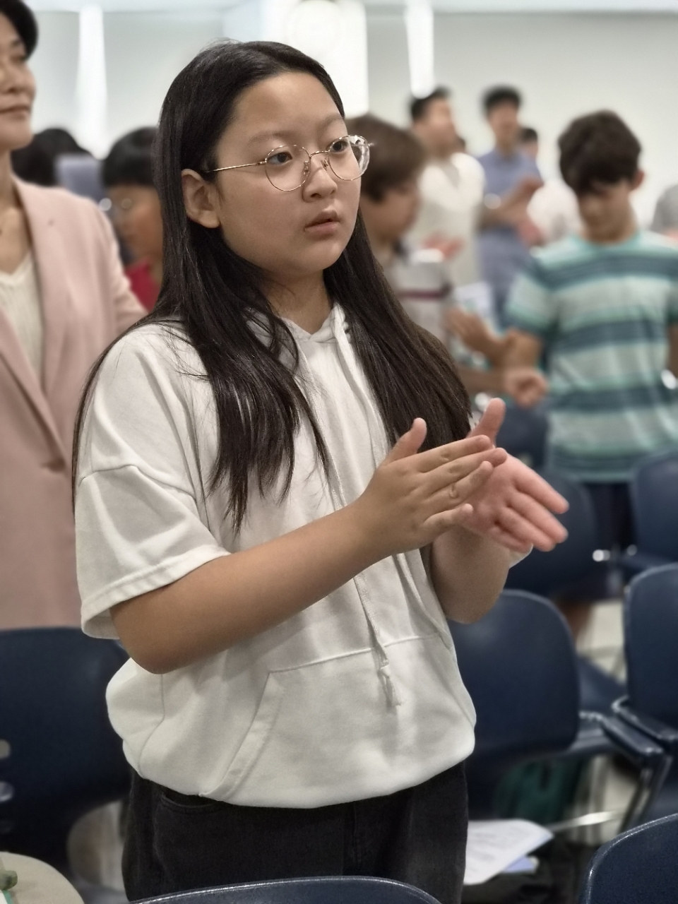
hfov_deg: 21.3
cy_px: 452
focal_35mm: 69
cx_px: 339
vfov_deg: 28.2
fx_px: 1802
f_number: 2.4
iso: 500
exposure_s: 1/120
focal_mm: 7
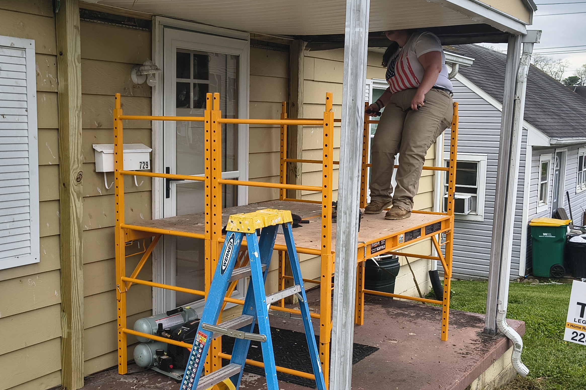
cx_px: 290
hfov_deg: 44.5
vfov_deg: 30.5
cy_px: 201
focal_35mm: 44
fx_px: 716
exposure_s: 1/566
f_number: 1.8
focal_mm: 5.56
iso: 101
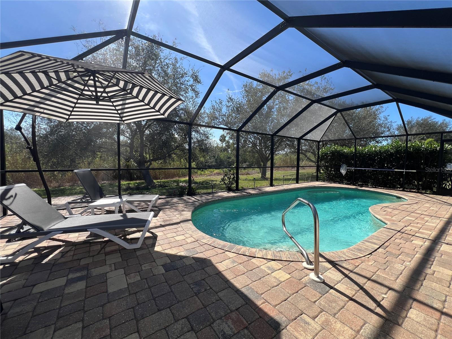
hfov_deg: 106.2
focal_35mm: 13
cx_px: 226
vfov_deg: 89.9
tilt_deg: -3.8
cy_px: 170
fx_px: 170
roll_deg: -1.2
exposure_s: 1/633
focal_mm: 1.57
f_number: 1.8
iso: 32
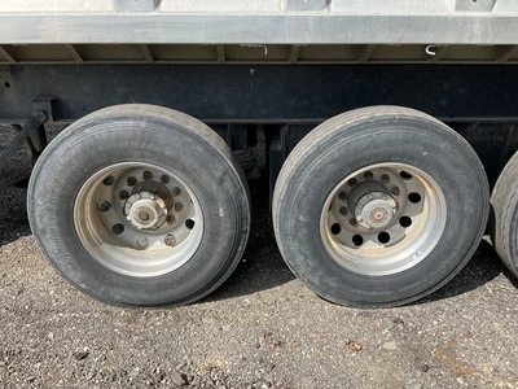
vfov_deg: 48.2
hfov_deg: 61.7
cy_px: 194
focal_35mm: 29
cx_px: 259
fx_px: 434
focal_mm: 3
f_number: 1.8
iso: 25
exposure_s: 1/1098
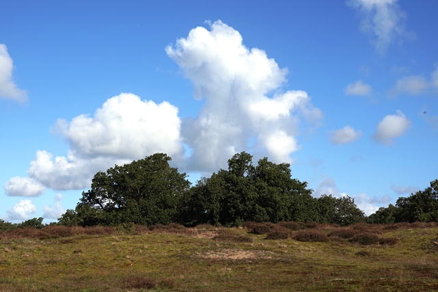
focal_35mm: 50
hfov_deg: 39.6
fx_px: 608
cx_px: 219
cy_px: 146
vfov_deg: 27.0
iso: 100
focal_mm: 18.21
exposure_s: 1/1250
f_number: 4
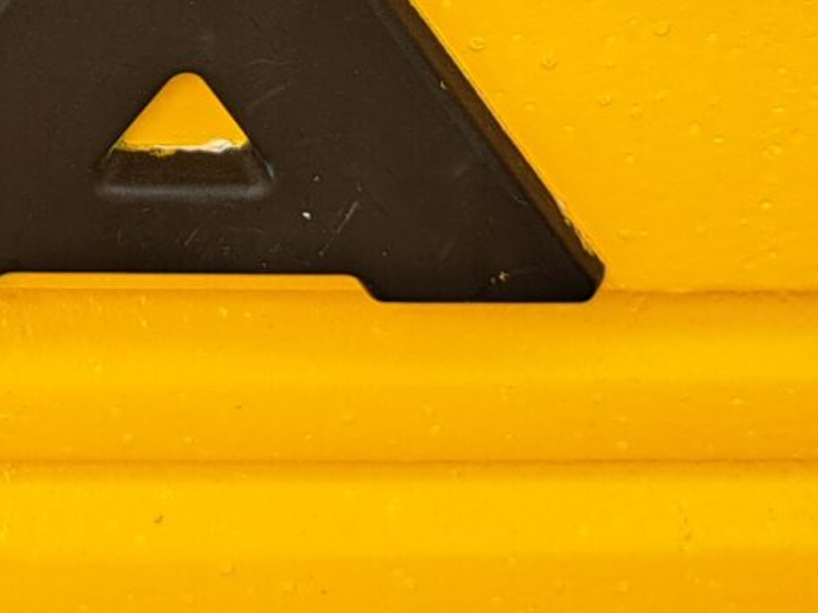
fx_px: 2836
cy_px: -485
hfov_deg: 16.2
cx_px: 75
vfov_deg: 11.5
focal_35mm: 120
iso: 50
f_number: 1.8
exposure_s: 1/294
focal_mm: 5.23
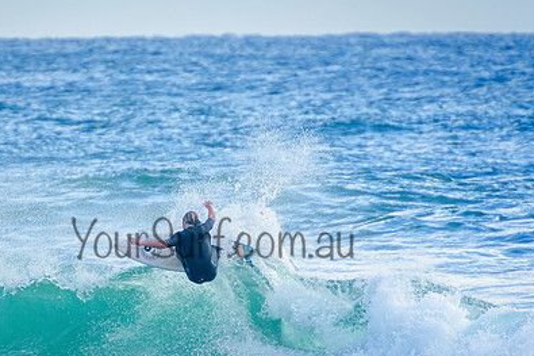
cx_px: 211
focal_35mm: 882
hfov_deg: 2.3
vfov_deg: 1.6
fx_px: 13077
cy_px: 227
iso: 400
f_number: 5.6
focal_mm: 400
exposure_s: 1/2000
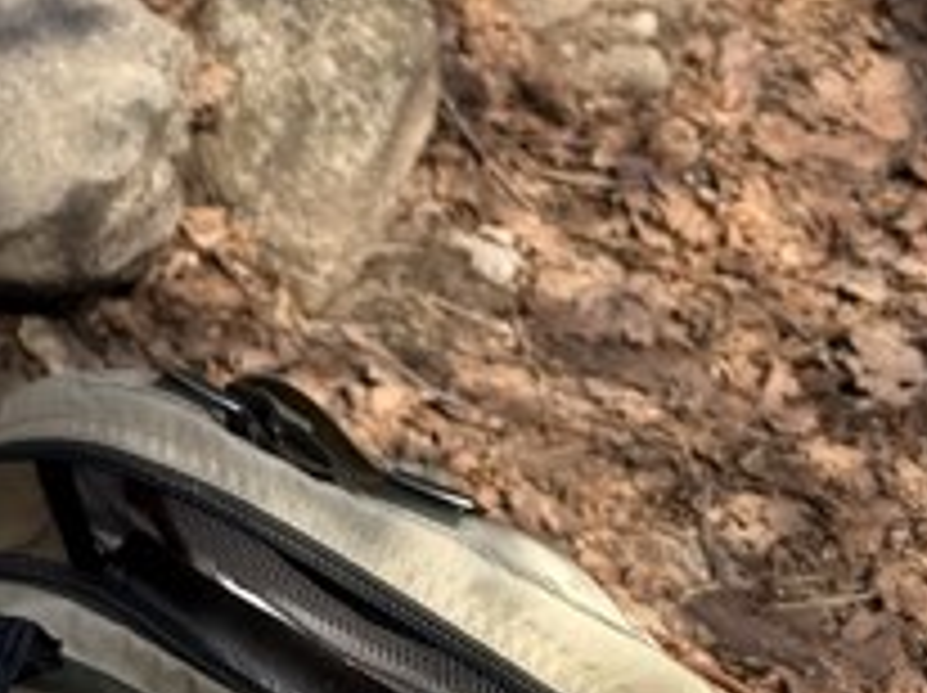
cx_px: -657
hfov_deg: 15.5
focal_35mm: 112
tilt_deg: +4.0
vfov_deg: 12.0
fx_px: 2996
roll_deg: +0.6
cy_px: -621
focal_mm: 6.76
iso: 80
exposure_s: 1/1901
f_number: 1.78
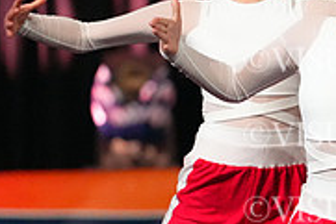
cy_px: 97
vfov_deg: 1.4
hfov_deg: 2.1
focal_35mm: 960
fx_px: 8967
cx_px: 512
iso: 16000
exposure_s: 1/1250
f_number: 3.5
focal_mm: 300
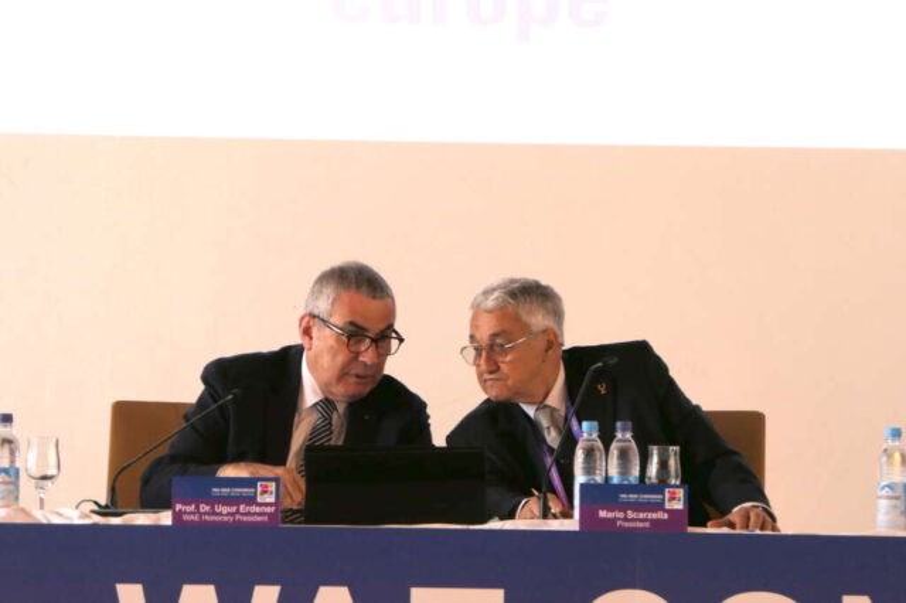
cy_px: 302
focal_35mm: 274
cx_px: 453
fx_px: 6892
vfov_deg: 5.0
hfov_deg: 7.5
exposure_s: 1/100
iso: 1000
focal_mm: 100.6
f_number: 5
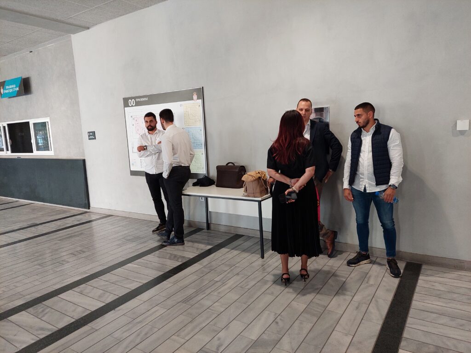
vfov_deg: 54.9
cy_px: 176
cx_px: 236
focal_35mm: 25
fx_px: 340
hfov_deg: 69.4
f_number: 1.8
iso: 200
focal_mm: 5.23
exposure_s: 1/100
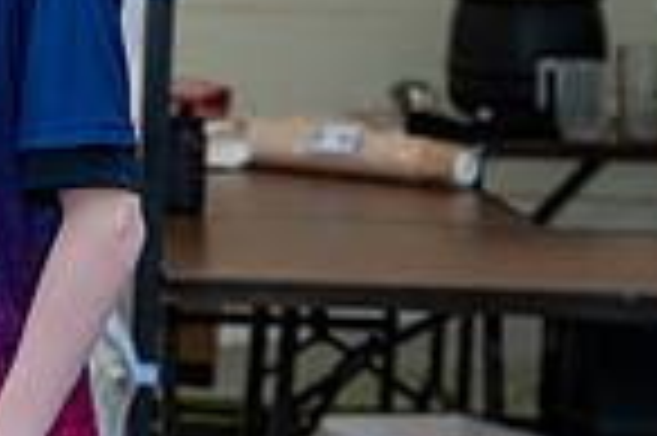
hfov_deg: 11.4
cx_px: -562
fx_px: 3044
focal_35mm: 167
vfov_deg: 8.1
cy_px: -92
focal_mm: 42
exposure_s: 1/200
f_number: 4
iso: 100
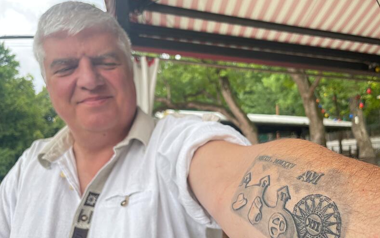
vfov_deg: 44.3
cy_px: 144
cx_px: 193
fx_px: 290
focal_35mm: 28
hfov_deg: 66.5
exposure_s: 1/290
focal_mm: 4.2
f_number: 1.6
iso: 32
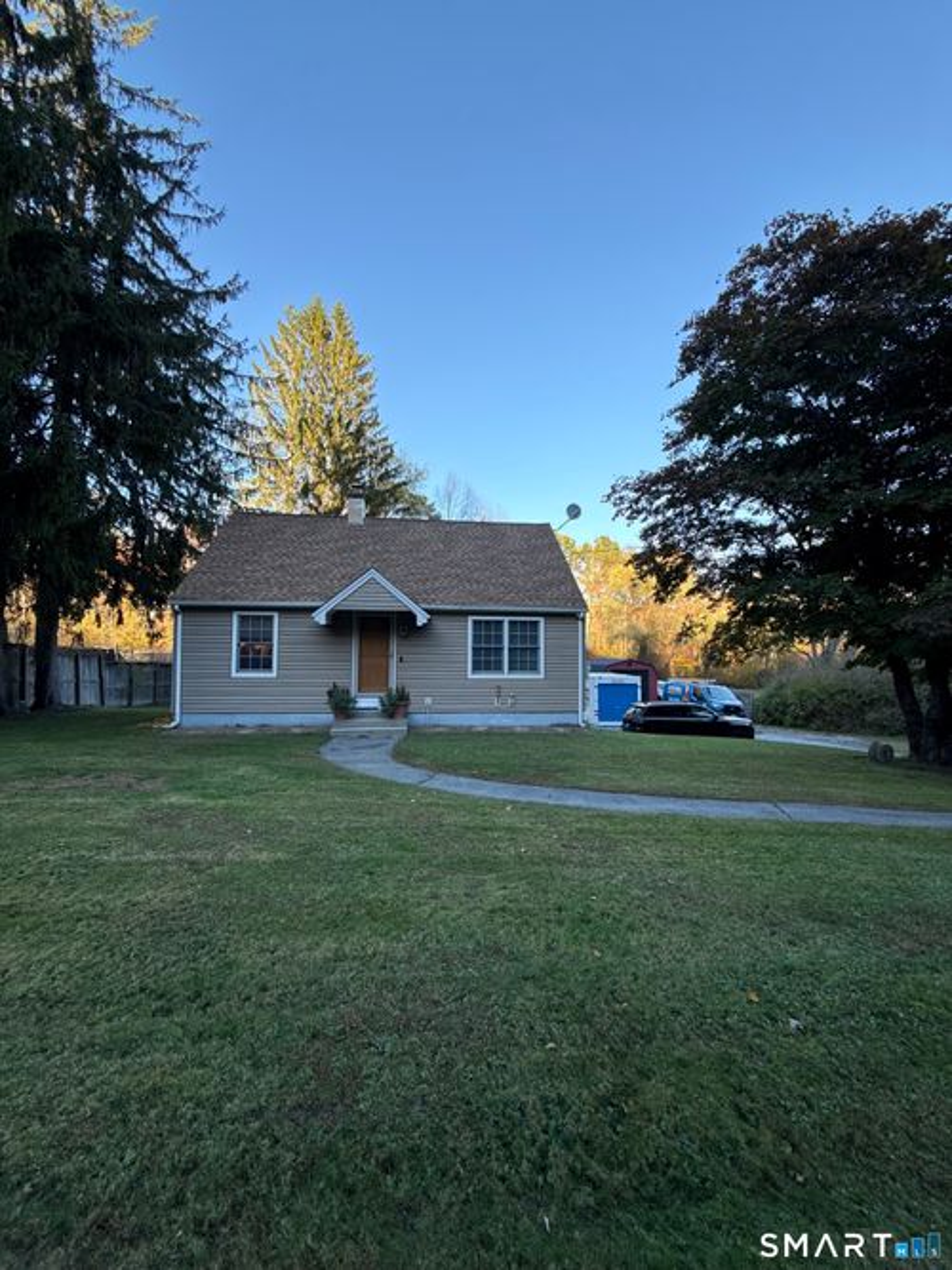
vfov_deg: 102.1
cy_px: 635
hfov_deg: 85.7
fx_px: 514
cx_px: 476
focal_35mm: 14
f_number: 2.2
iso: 64
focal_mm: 2.22
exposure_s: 1/241
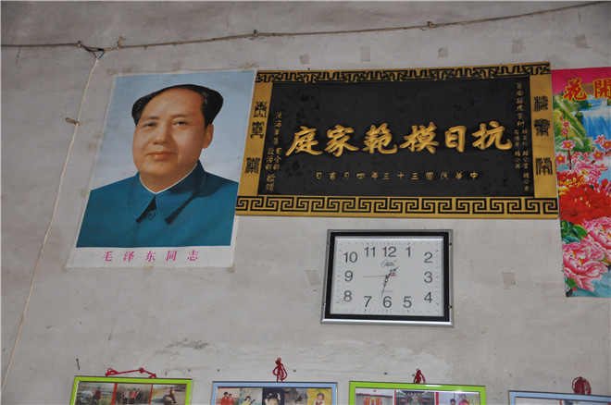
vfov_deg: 28.0
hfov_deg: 41.2
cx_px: 306
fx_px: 813
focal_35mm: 48
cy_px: 202
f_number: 5
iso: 1600
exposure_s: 1/60
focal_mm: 32
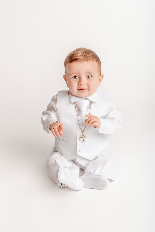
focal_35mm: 52
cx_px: 78
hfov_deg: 26.0
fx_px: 336
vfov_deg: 38.2
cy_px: 116
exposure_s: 1/250
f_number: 3.5
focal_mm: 52
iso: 400
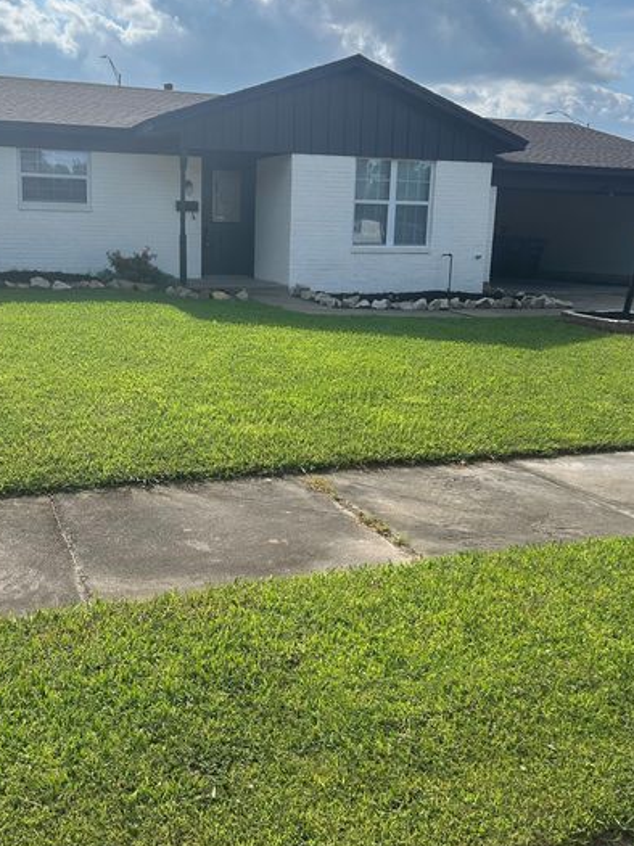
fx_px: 807
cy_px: 398
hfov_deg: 42.7
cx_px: 251
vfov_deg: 55.3
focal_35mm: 33
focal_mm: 5.7
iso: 50
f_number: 1.5
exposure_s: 1/4274
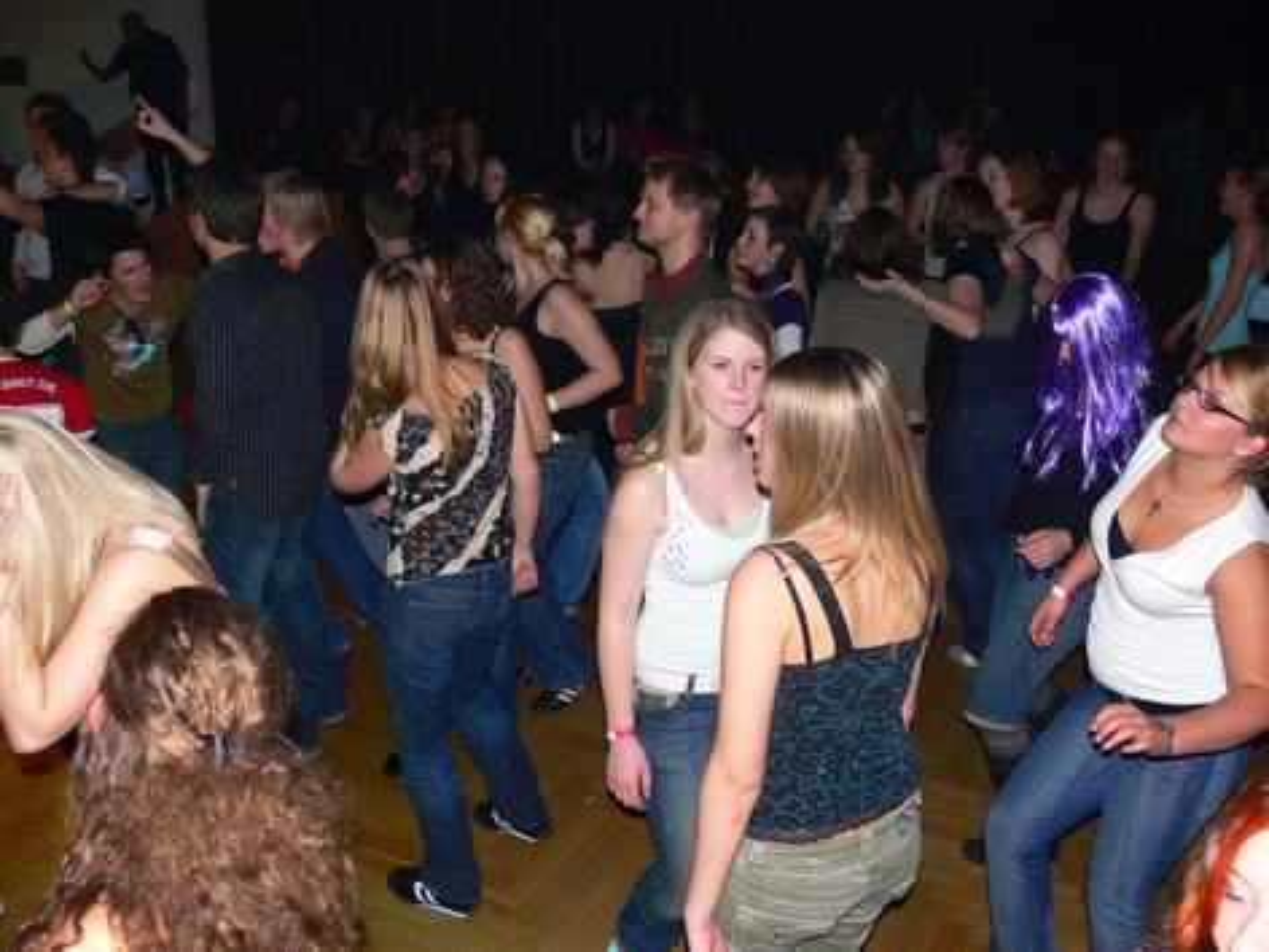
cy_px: 476
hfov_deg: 52.6
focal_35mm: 35
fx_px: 1283
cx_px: 634
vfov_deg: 40.7
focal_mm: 7.4
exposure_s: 1/30
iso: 100
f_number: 2.8
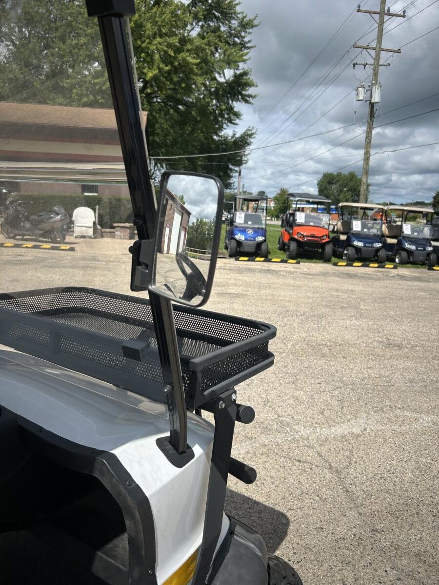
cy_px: 292
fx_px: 440
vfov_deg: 67.3
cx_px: 220
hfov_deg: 53.1
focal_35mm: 26
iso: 50
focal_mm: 5.7
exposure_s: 1/4444
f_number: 1.5
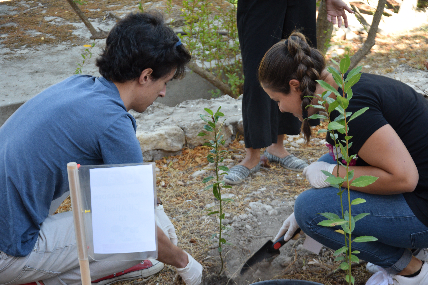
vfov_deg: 14.7
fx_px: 1106
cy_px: 142
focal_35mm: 93
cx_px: 214
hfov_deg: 21.9
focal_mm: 62
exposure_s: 1/125
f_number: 5.6
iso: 400
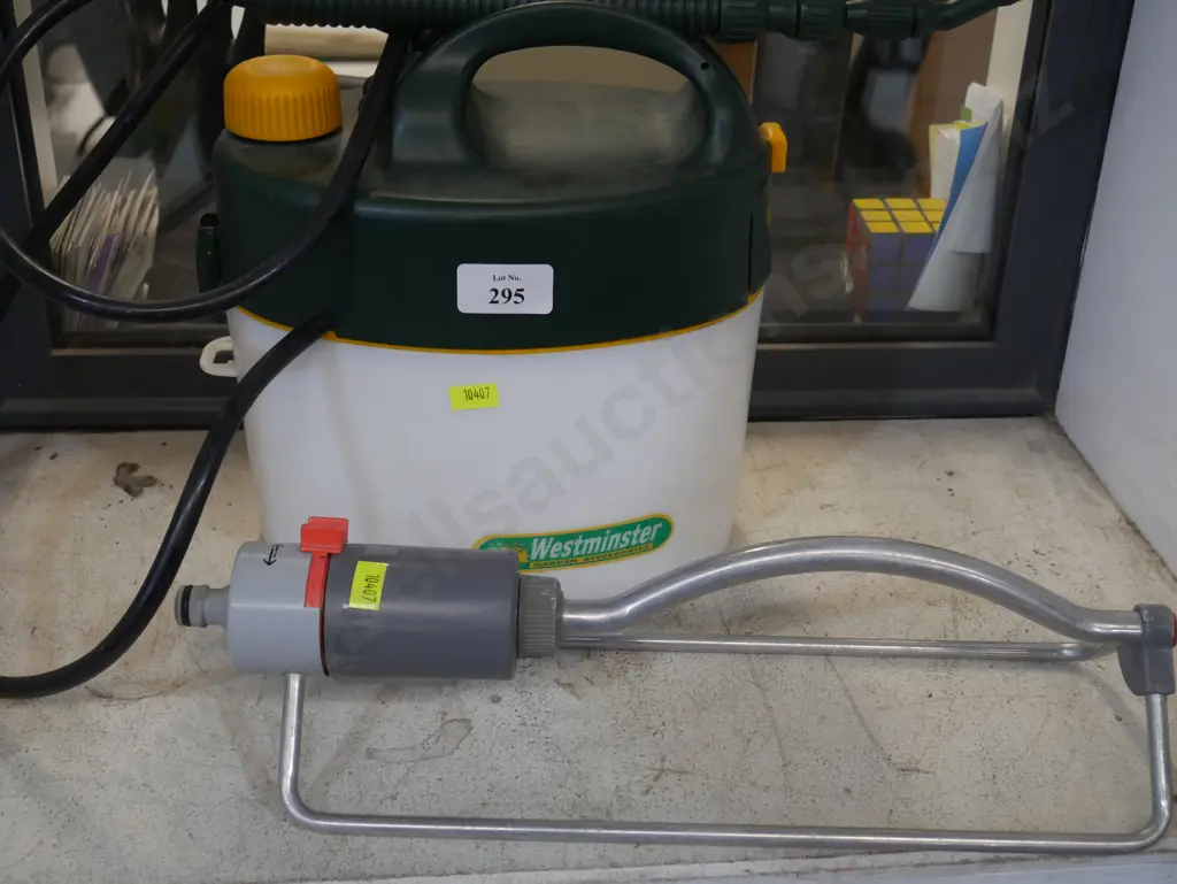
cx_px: 588
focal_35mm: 48
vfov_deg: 30.3
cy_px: 442
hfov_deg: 39.6
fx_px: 1633
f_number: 5.2
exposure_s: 1/60
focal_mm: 24
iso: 640
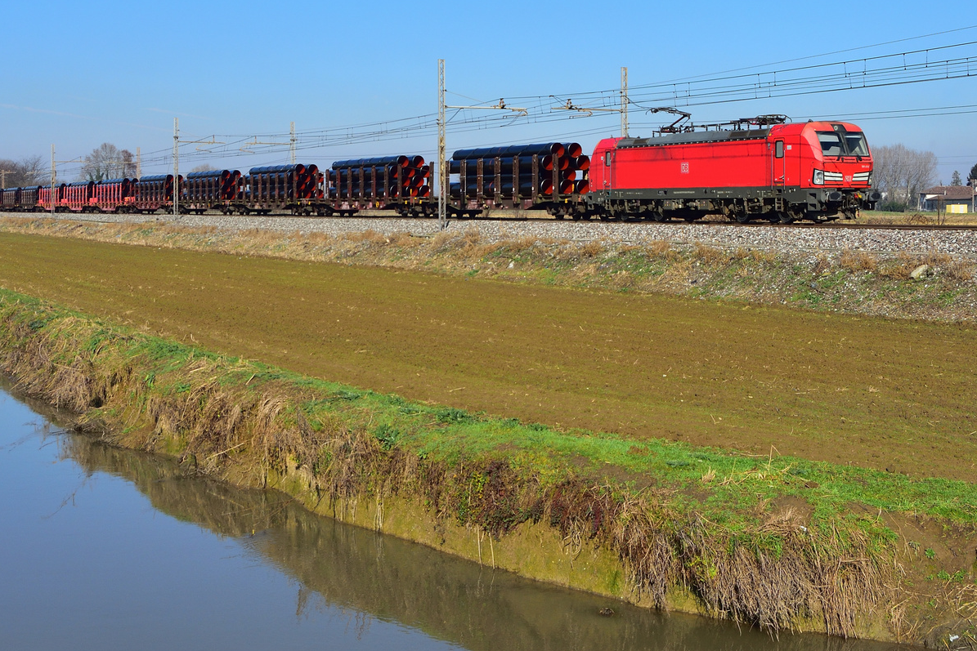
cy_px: 198
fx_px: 1438
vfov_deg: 25.3
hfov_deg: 37.5
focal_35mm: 53
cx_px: 479
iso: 200
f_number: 7.1
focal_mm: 22
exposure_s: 1/800
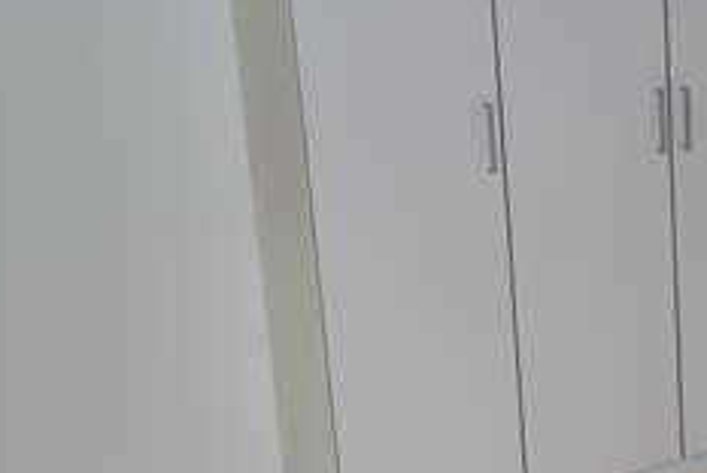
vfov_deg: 25.1
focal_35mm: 54
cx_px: 546
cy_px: 249
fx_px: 1062
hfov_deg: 35.8
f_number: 5.6
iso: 400
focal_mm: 20
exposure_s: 1/40
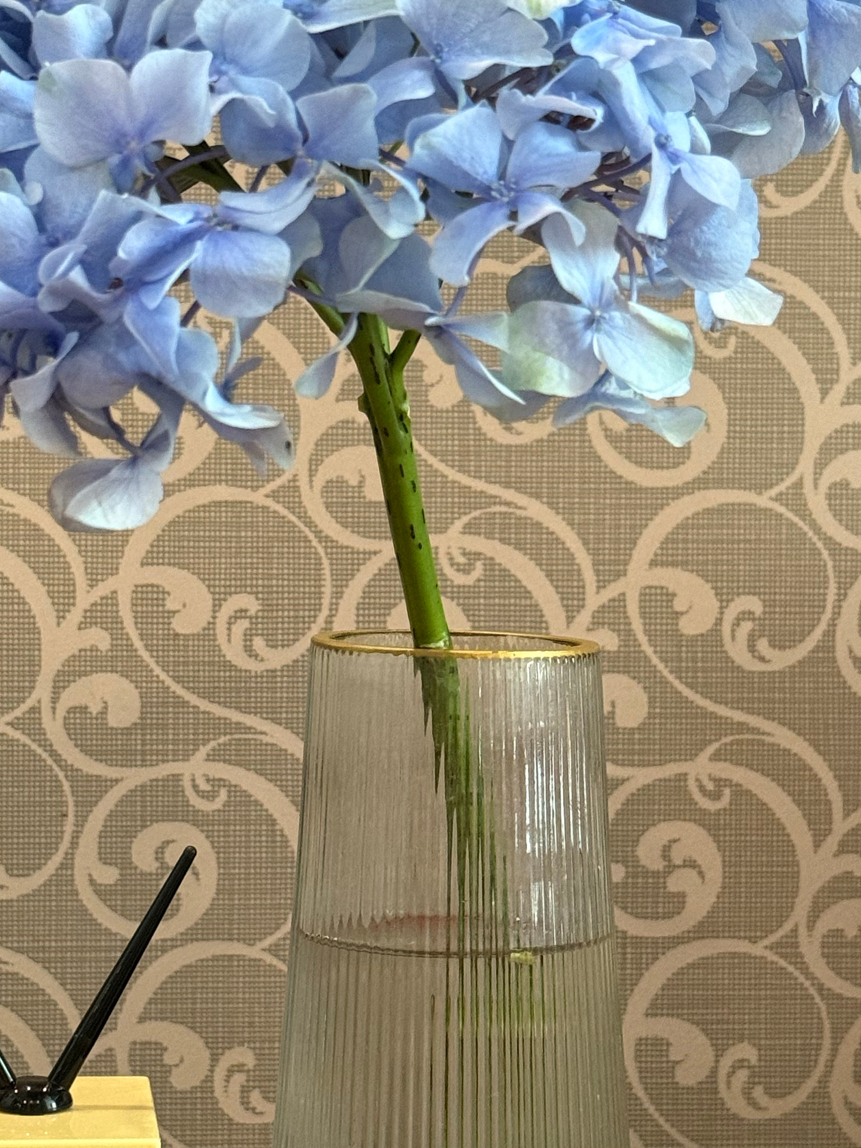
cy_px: 628
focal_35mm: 91
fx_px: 3018
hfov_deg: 16.2
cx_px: 260
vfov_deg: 21.5
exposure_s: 1/40
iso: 400
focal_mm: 6.76
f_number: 1.78
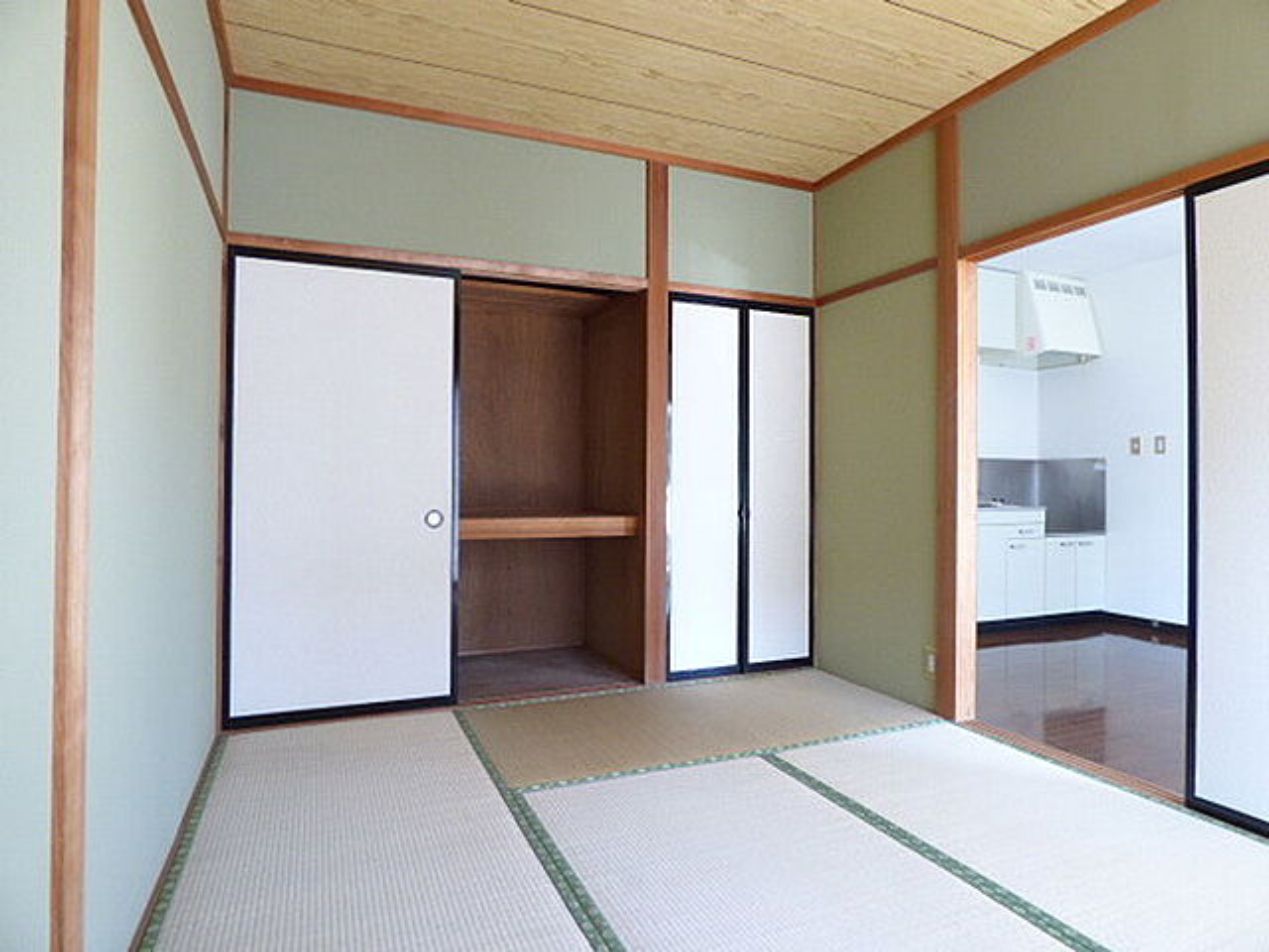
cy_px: 476
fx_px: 733
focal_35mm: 20
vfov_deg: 66.0
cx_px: 634
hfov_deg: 81.7
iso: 200
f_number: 3.2
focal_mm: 3.58
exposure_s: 1/25
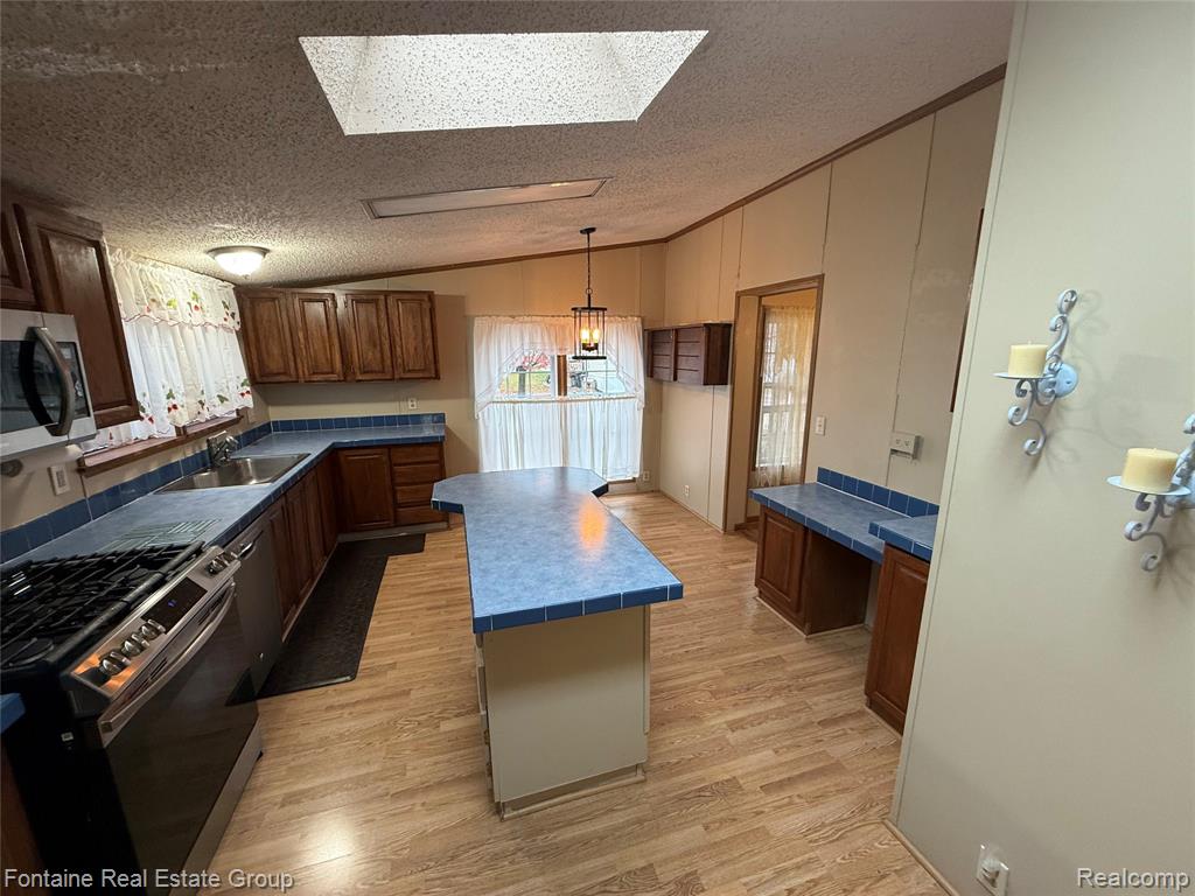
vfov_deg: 85.7
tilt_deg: -10.5
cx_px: 598
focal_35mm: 14
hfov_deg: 102.1
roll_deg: +0.5
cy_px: 448
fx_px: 483
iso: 250
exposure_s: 1/120
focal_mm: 2.22
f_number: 2.2
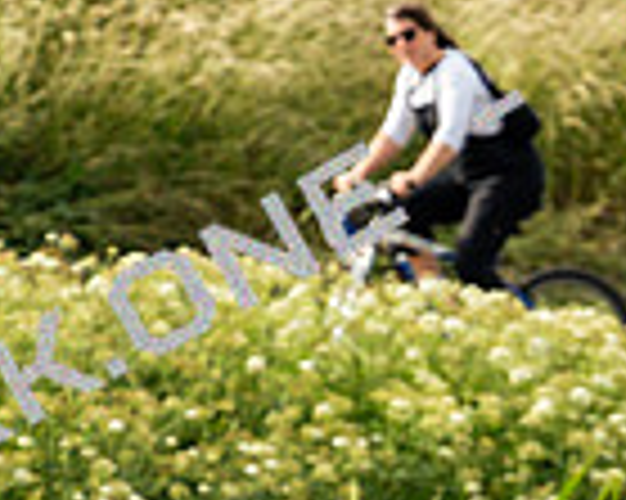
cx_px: 878
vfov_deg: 0.7
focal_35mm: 2353
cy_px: 745
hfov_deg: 0.8
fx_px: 43564
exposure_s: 1/2000
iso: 400
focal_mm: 600
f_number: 6.3
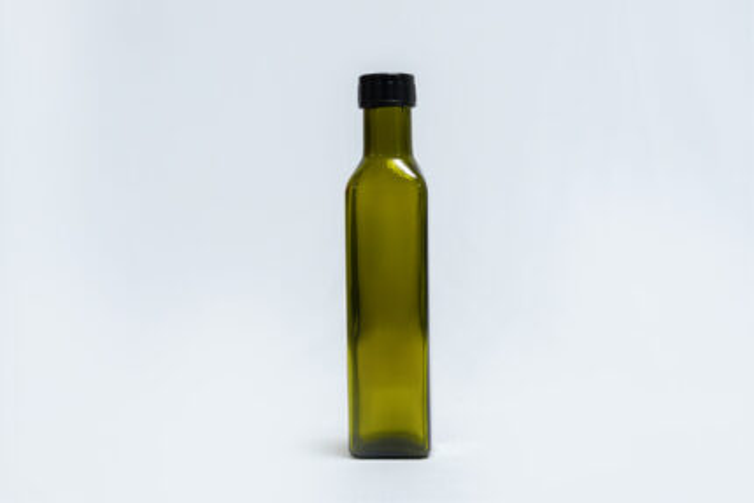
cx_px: 377
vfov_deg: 23.4
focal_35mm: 58
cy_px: 252
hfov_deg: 34.5
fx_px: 1215
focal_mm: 39
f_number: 10
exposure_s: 1/125
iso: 2500
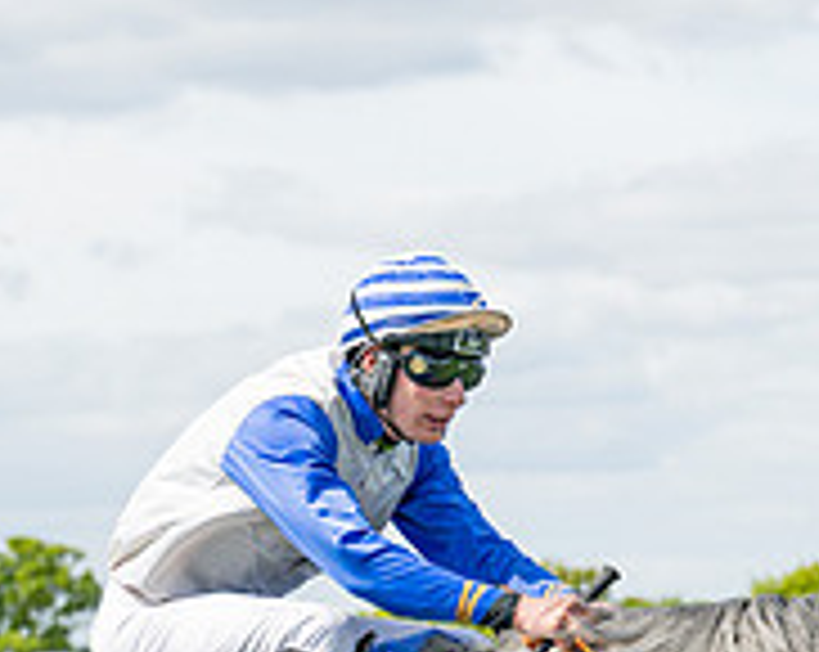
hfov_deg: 6.3
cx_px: 637
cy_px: 1004
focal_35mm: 308
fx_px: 7454
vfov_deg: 5.0
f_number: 4
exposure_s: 1/3200
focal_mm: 71
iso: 400
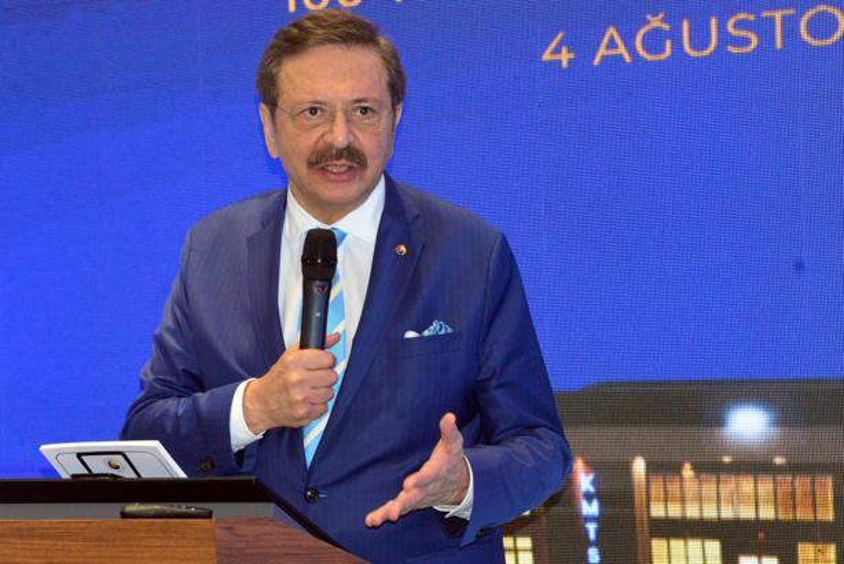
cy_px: 282
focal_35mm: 116
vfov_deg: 11.8
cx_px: 422
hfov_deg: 17.6
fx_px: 2721
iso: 5000
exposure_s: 1/160
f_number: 8
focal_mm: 116
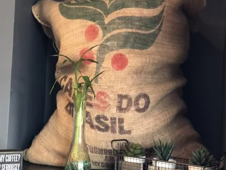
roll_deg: -2.1
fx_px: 477
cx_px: 96
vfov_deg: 20.2
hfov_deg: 26.6
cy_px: 84
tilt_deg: +2.1
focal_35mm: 73
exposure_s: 1/24
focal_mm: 6
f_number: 2.4
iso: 125
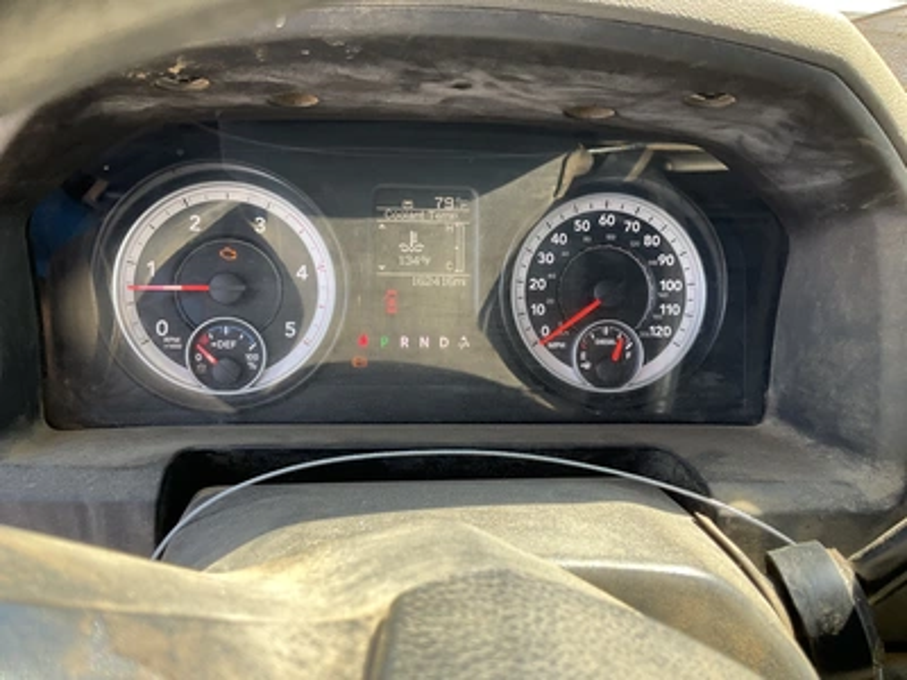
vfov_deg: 48.2
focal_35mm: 29
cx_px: 454
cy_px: 340
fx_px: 760
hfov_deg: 61.7
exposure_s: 1/122
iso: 25
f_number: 1.8
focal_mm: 3
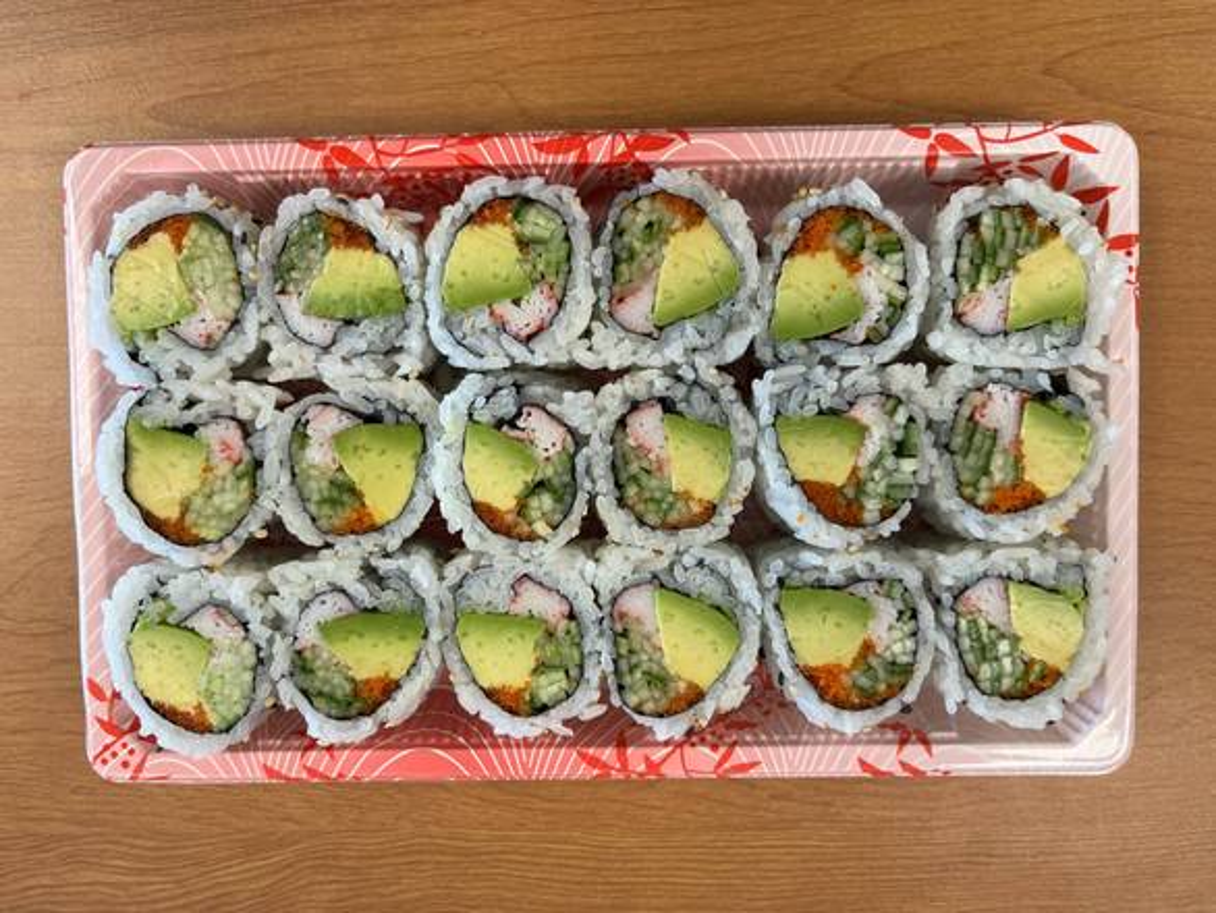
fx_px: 914
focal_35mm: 26
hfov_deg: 67.3
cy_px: 456
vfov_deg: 53.1
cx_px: 608
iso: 100
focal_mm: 5.1
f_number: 1.6
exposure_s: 1/120
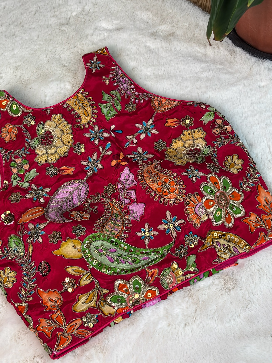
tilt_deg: -63.8
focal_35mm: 60
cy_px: 153
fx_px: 629
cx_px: 133
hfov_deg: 24.4
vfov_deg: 32.1
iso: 40
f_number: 1.6
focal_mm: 5.96
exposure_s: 1/121
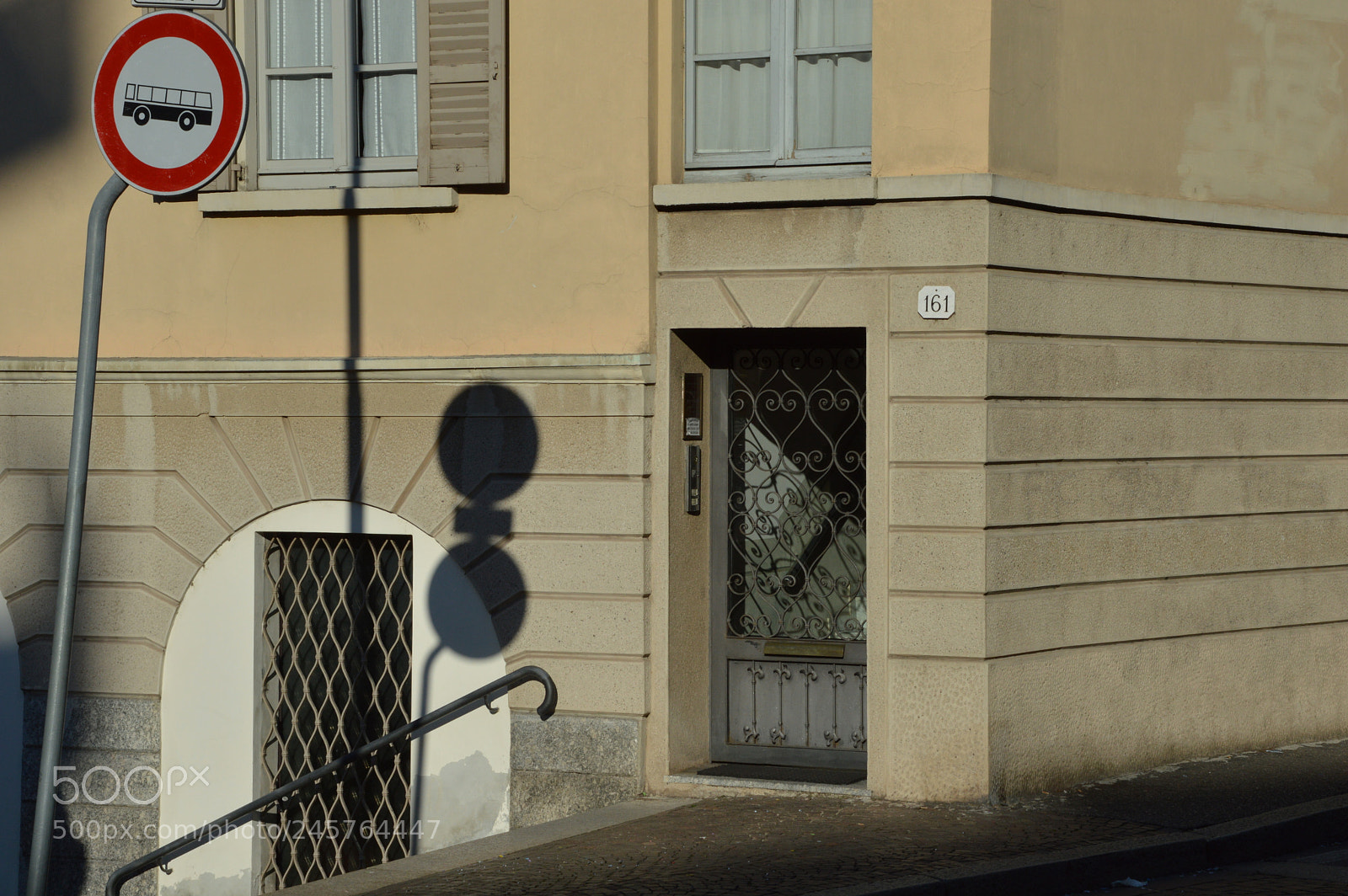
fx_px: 2918
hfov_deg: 26.0
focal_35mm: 78
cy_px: 448
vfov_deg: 17.5
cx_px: 674
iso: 200
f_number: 14
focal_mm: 52
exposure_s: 1/400
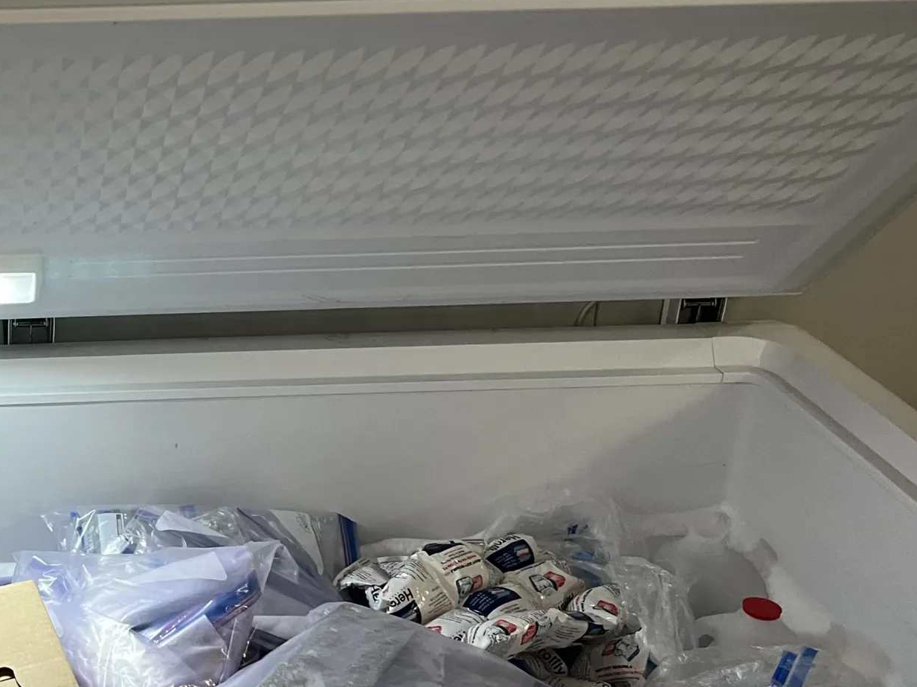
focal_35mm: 54
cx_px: -16
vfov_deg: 26.9
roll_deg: +0.3
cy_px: 265
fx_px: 1430
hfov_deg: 32.5
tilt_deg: -24.3
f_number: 1.6
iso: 160
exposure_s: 1/60
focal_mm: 5.1
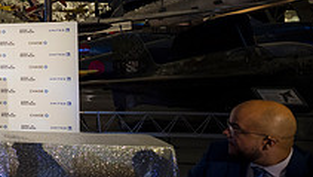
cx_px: -90
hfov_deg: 33.2
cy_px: 65
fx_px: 382
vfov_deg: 25.9
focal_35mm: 46
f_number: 2.2
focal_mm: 16
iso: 220
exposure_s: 1/80
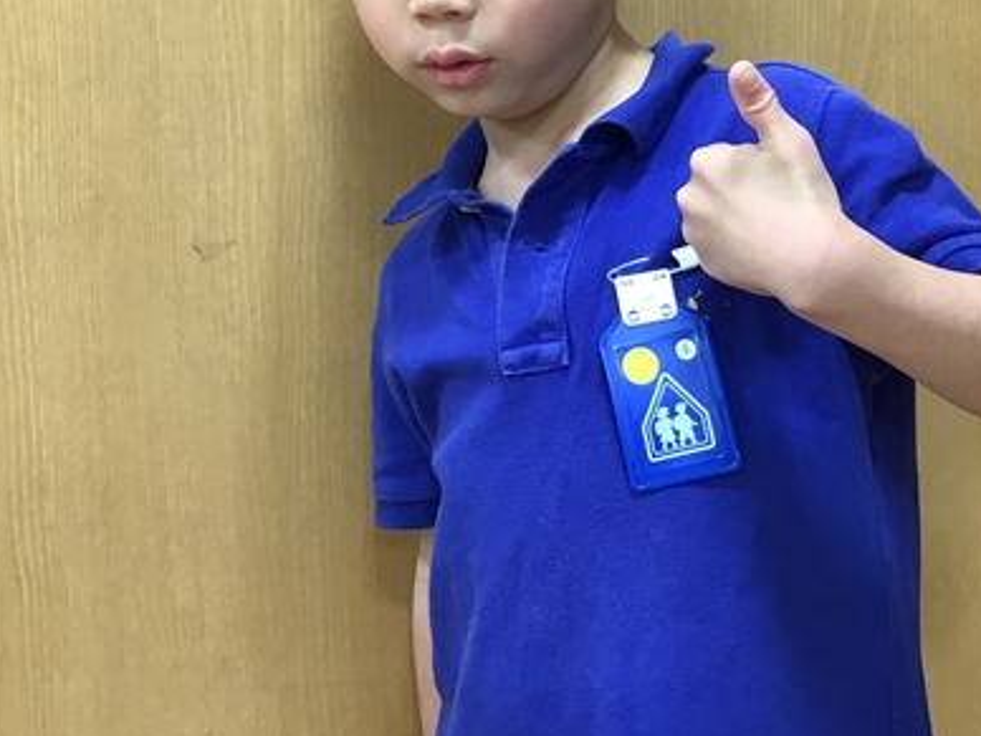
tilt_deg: -6.6
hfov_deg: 34.2
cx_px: 584
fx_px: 1587
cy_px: 118
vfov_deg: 25.5
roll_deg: +3.1
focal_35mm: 56
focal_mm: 3.3
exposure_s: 1/30
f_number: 2.4
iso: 80
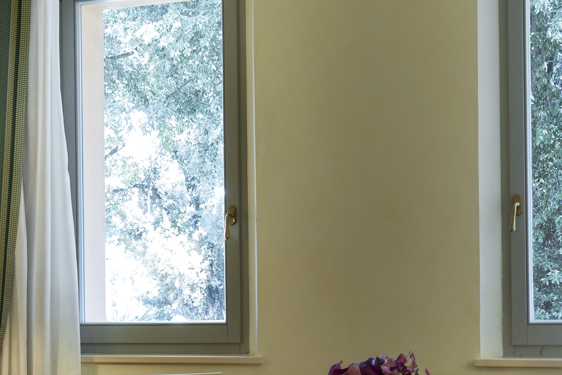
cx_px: 301
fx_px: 1124
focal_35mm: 72
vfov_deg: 18.7
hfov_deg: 28.1
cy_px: 318
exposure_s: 1/3
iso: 100
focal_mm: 17
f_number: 8
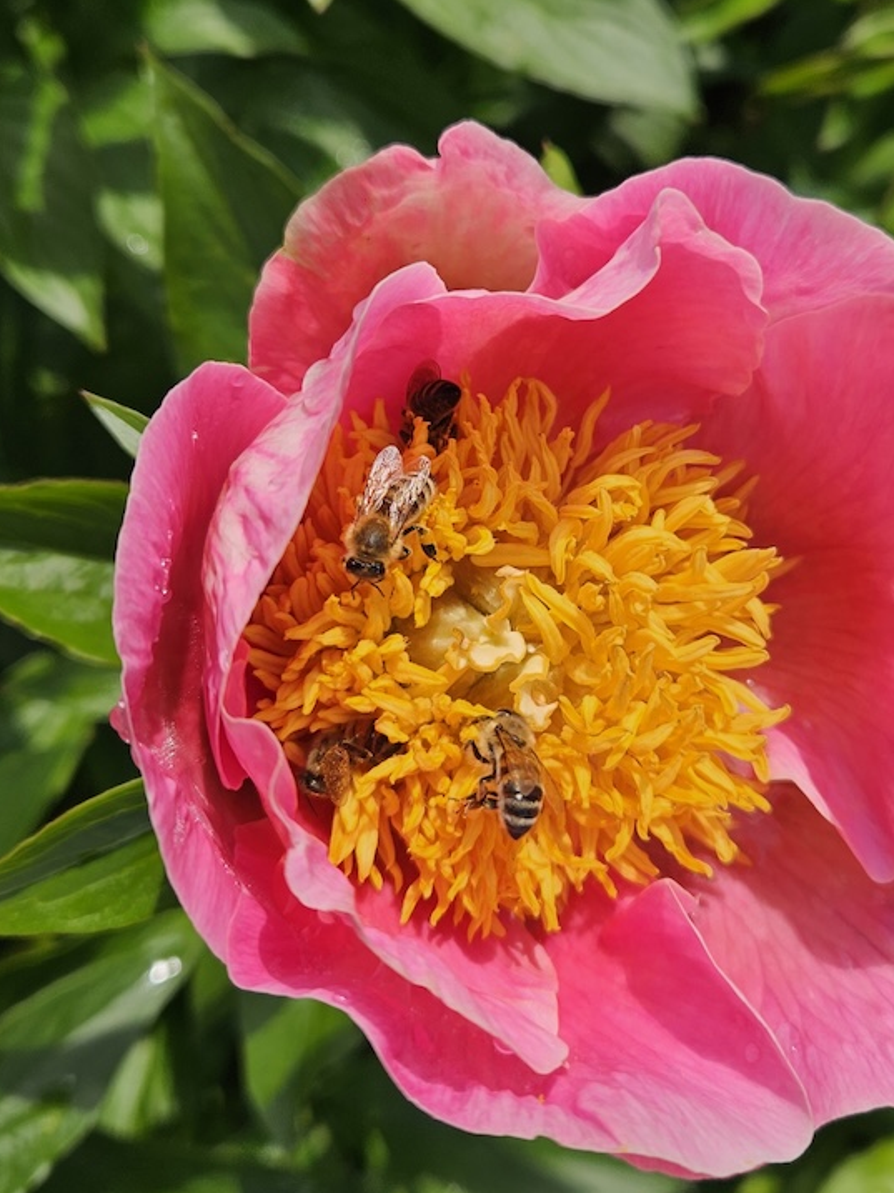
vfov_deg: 65.2
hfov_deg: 51.2
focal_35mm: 27
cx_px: 513
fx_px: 930
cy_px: 640
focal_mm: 5.4
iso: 25
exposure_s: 1/1704
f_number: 1.8
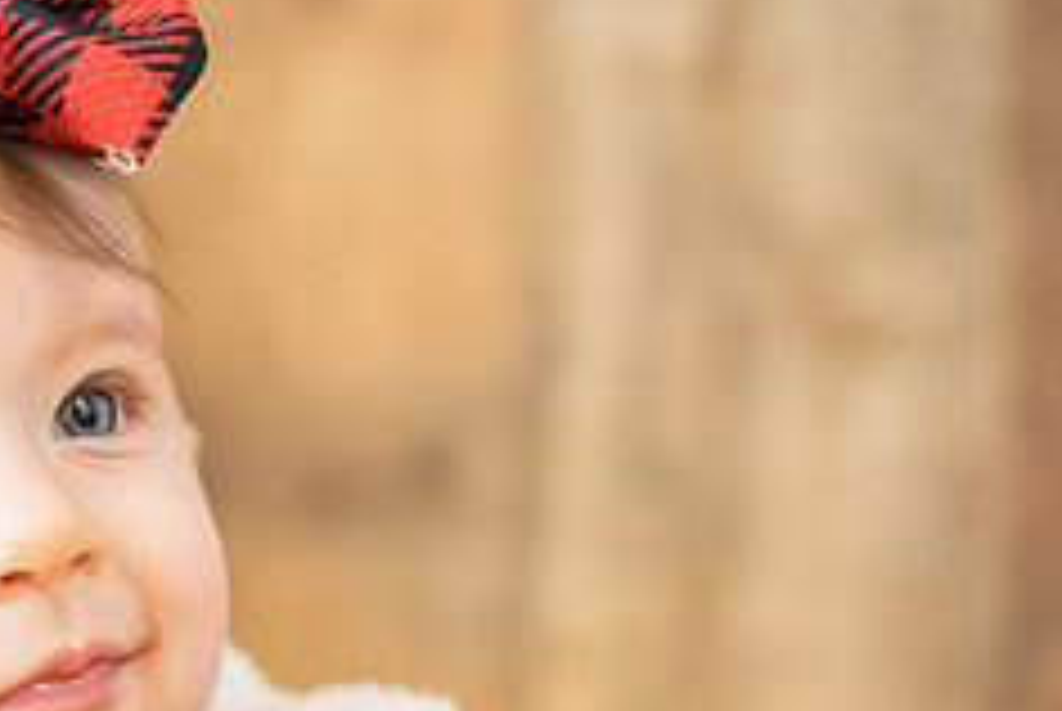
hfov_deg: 15.9
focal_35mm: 126
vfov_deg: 10.8
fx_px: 3722
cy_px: 691
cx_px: -45
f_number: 2.2
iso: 800
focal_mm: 50
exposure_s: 1/250
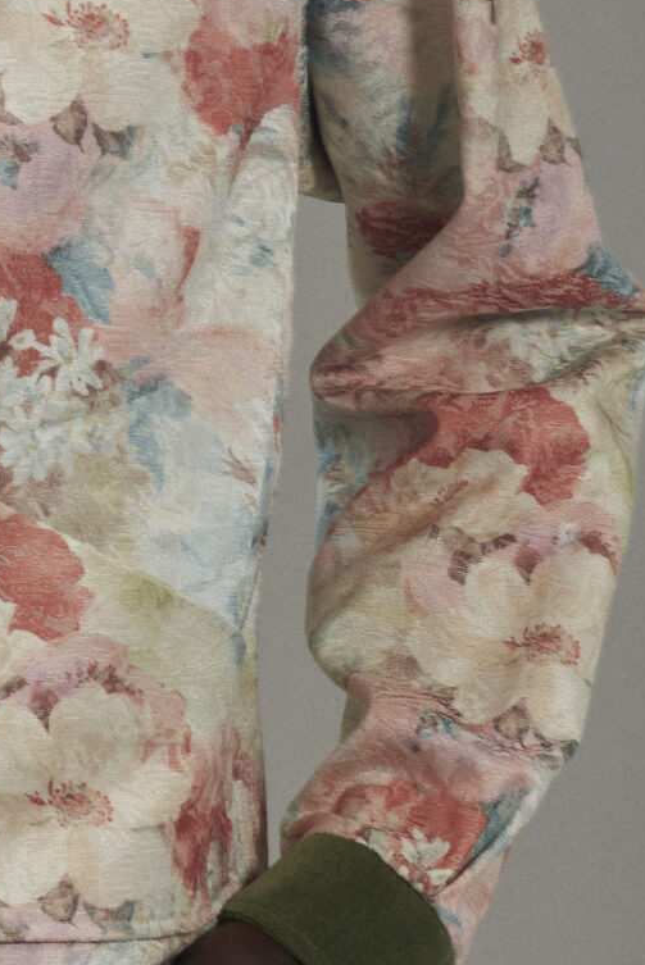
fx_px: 9580
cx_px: -272
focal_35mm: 357
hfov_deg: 3.8
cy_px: 268
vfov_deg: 5.8
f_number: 13
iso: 200
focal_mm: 105
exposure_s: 1/160
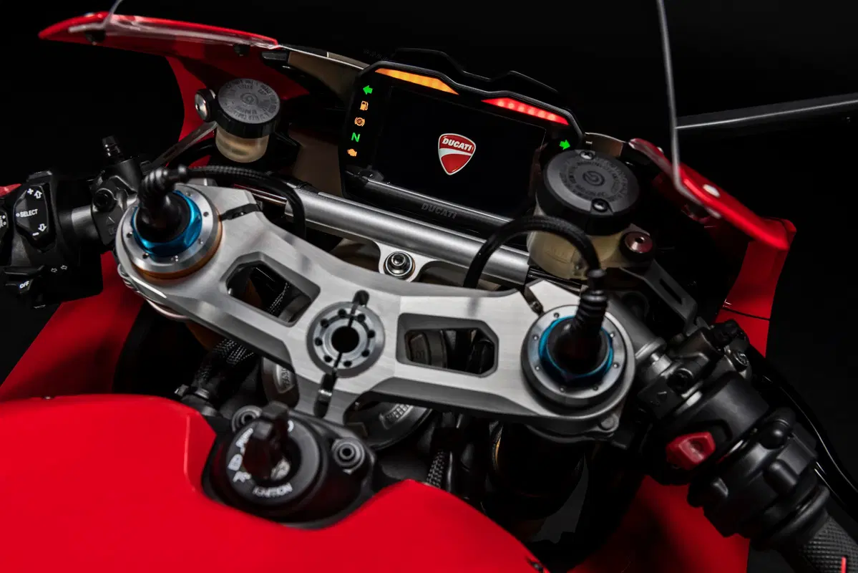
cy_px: 286
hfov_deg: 48.4
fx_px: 954
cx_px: 429
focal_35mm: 40
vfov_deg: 33.4
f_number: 9
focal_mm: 40
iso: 400
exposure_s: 1/80
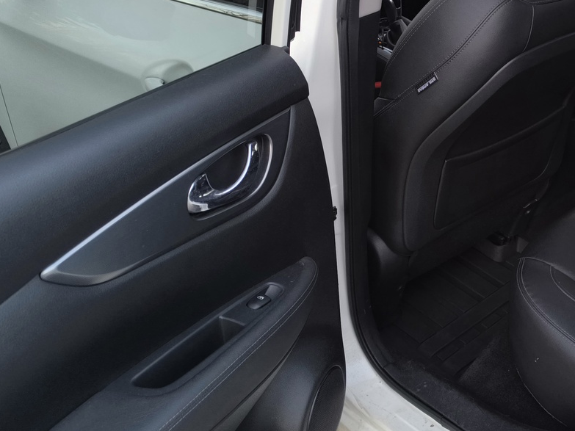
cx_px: 487
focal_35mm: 47
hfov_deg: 38.4
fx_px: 781
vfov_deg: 30.8
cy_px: 168
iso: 400
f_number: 1.65
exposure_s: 1/100
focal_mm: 6.14
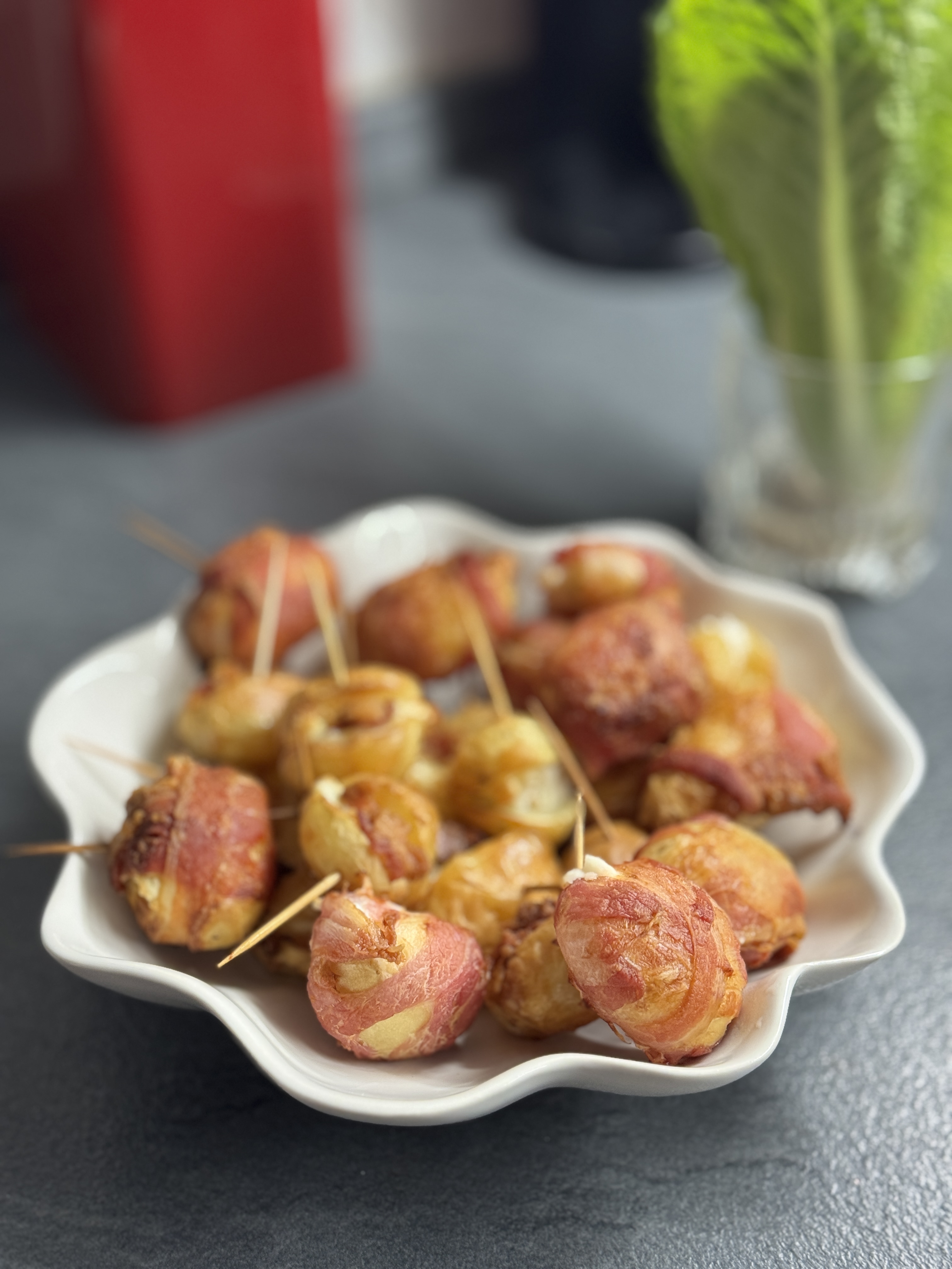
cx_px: 476
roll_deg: +2.5
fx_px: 1760
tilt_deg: -37.3
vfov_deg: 39.7
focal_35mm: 48
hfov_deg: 30.3
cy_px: 634
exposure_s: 1/60
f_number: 1.78
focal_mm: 6.76
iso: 200
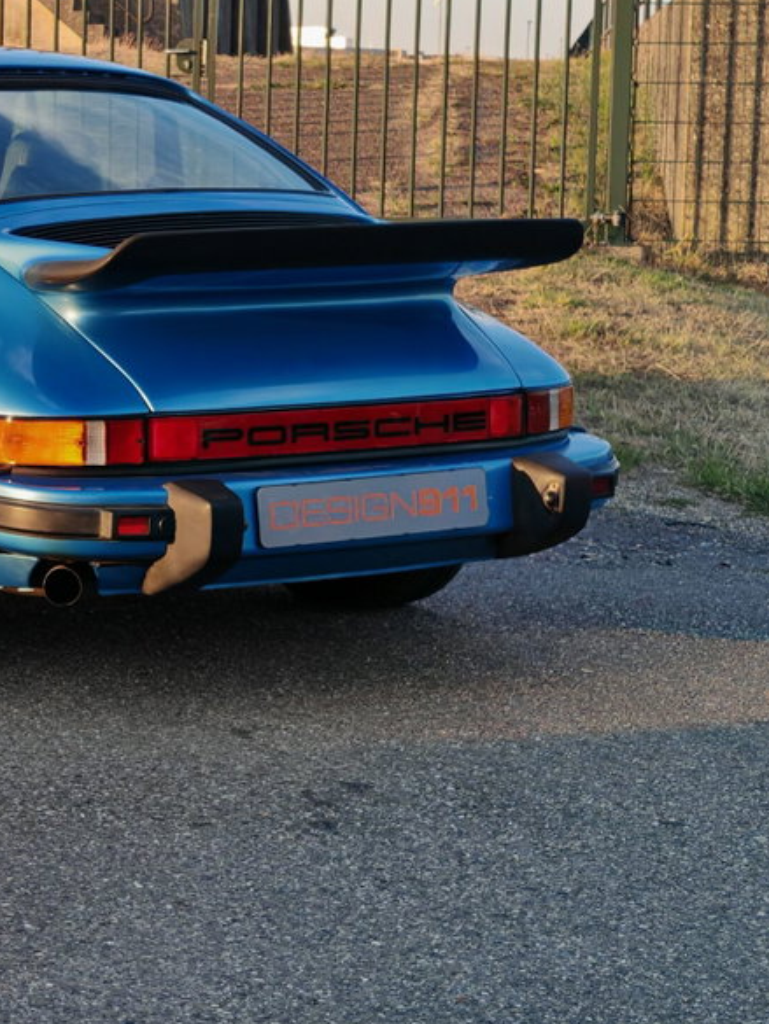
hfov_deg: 15.8
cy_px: 359
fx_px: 2694
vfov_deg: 21.5
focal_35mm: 91
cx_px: -47
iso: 50
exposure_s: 1/420
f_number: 1.6
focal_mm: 5.4
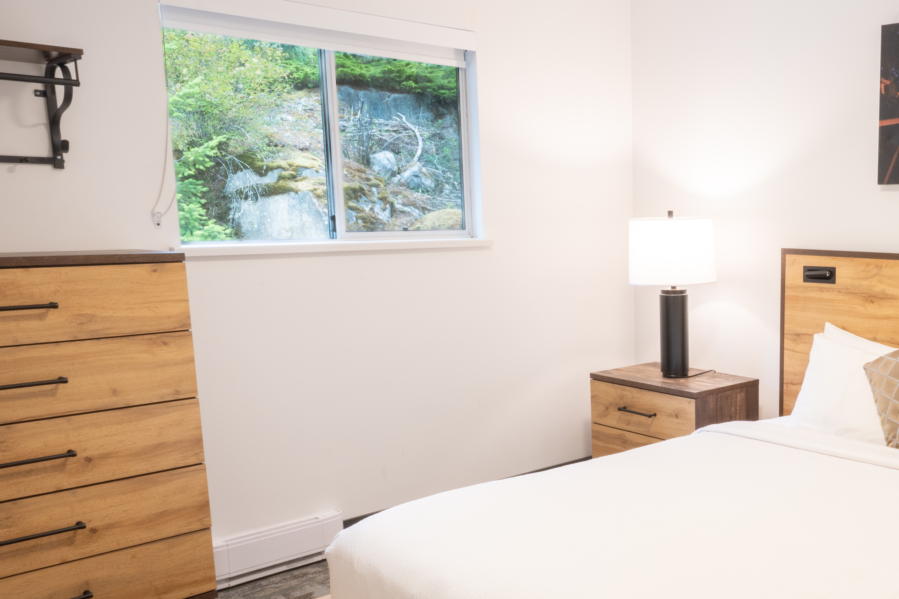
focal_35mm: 37
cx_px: 784
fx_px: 924
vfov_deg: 35.8
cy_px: 354
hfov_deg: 47.4
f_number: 22
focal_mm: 20
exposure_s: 1
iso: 250
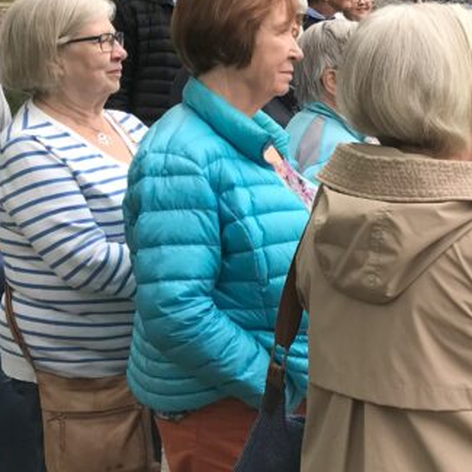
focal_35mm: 78
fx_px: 1203
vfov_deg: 22.2
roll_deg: -1.3
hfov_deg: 19.6
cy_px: 195
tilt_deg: -8.7
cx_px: 684
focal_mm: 3.99
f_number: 1.8
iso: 20
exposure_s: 1/190
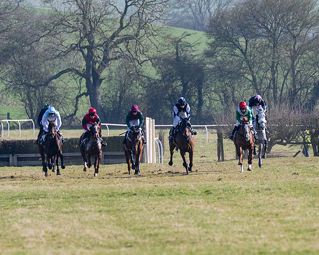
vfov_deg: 2.4
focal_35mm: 649
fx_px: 6122
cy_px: 147
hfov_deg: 3.0
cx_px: 168
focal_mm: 200
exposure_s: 1/3200
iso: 400
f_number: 4
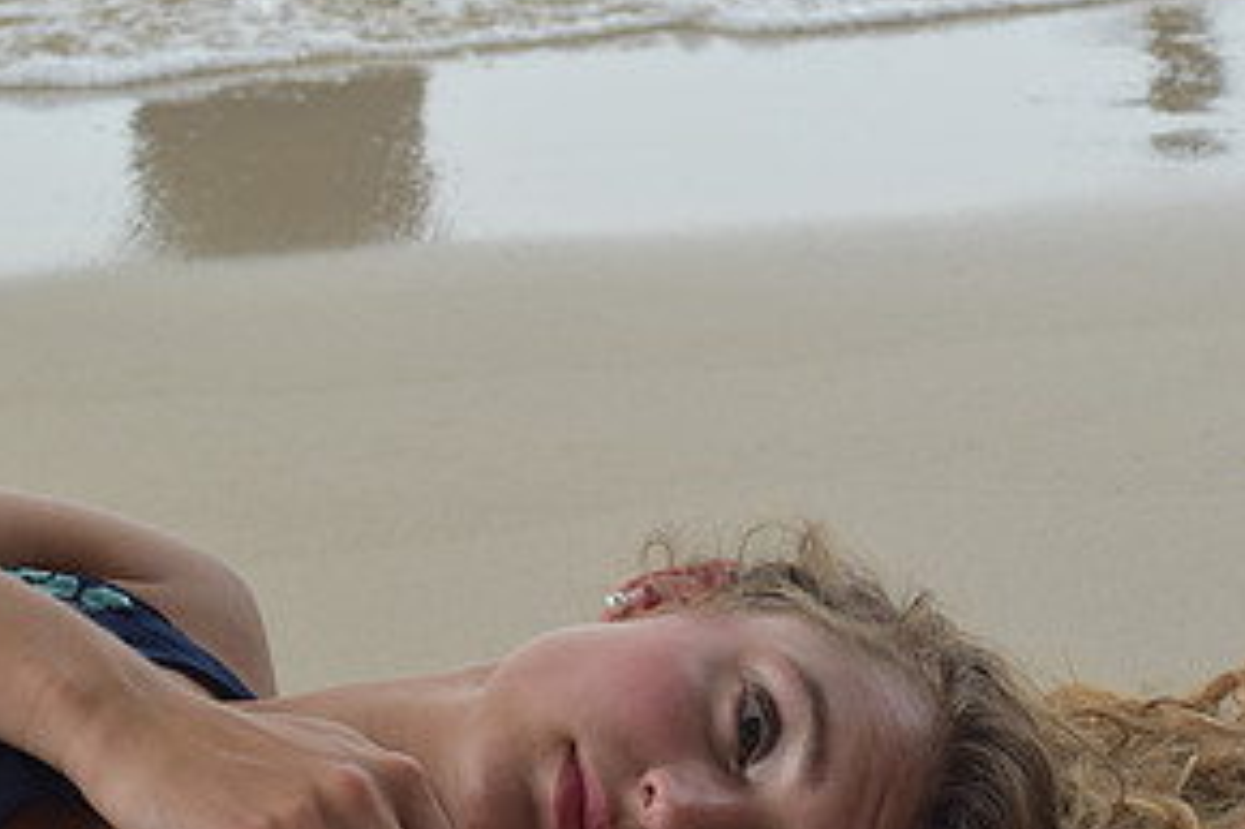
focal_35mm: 108
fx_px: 3733
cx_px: 1022
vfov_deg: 12.6
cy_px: 595
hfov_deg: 18.7
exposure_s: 1/250
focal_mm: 36
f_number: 8
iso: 250
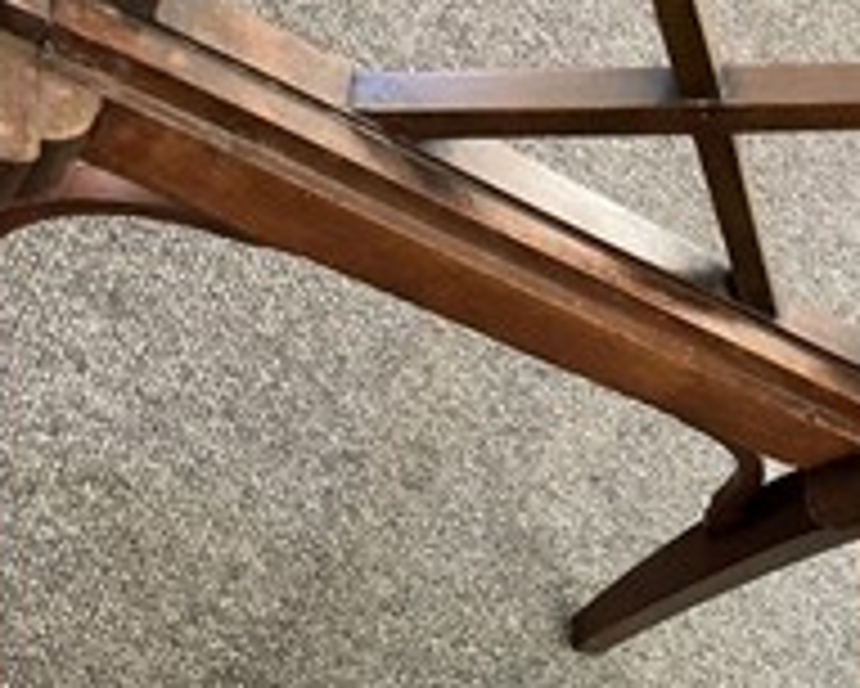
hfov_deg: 36.5
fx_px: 1299
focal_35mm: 51
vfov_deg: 25.5
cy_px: 895
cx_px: 500
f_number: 1.6
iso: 500
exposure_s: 1/50
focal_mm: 5.1
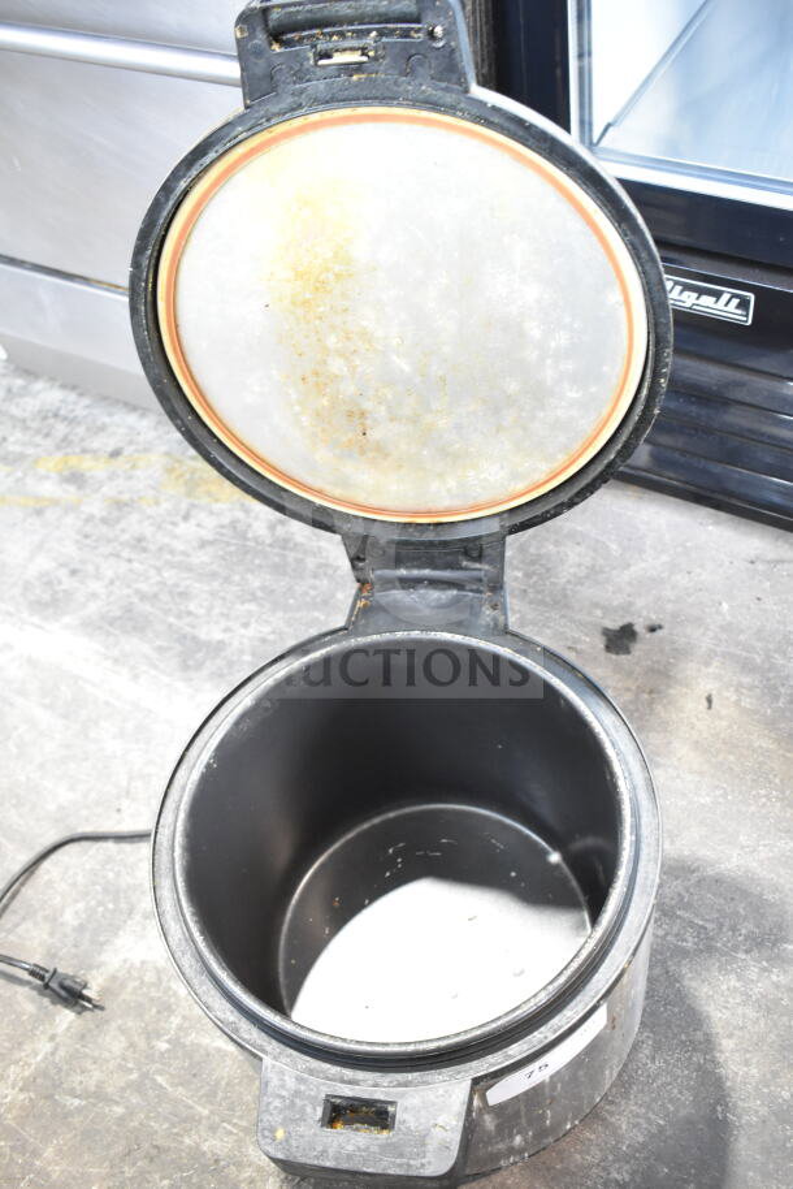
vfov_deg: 55.1
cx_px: 396
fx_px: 1139
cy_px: 594
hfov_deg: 38.4
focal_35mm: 34
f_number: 3.8
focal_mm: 23
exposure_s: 1/40
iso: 2000
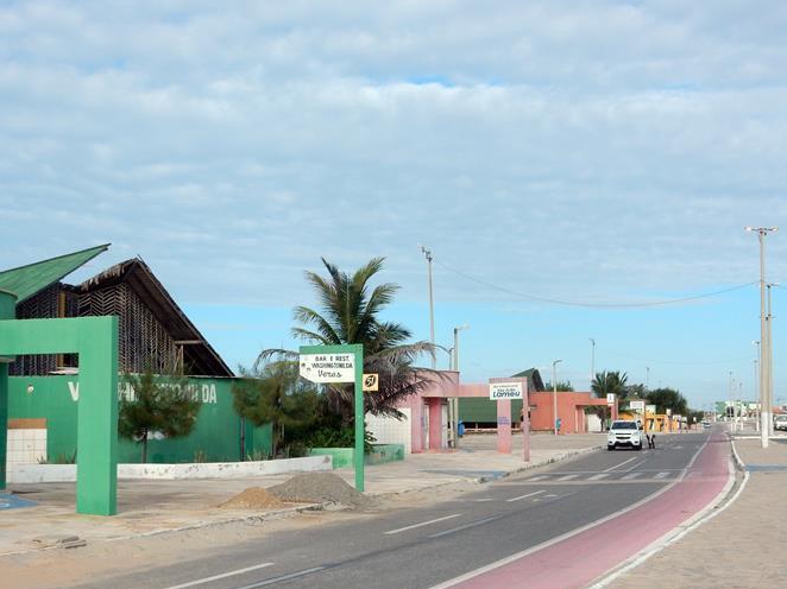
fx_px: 1182
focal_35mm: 52
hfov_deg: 36.8
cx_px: 417
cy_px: 335
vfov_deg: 28.0
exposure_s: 1/1250
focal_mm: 7.6
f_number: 4.2
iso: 125
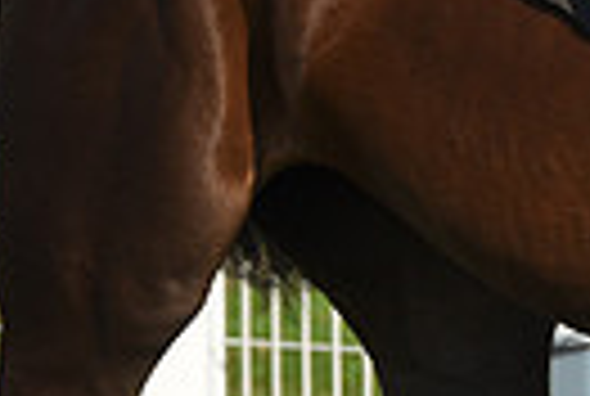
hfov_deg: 3.6
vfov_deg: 2.4
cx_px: 887
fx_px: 9429
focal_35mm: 574
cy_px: -434
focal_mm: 130
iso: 640
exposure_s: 1/4000
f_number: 6.3
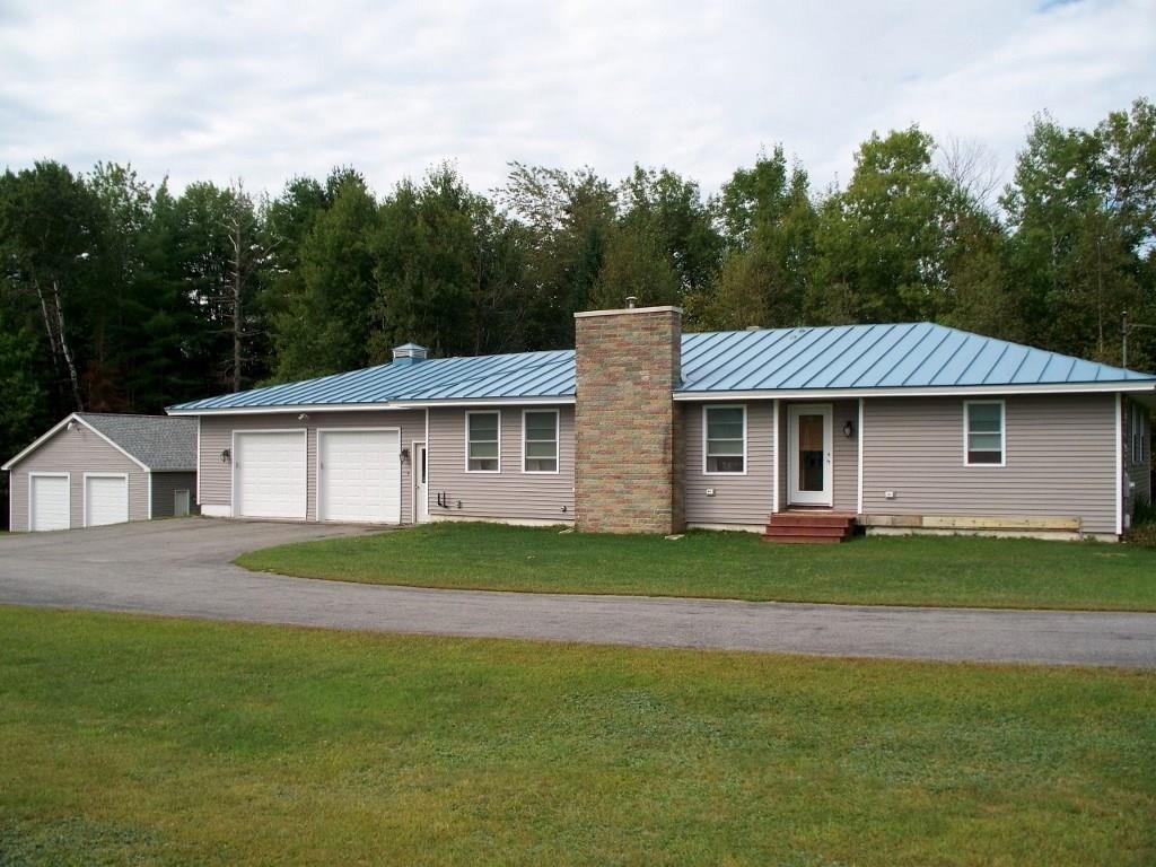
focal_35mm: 36
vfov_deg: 39.7
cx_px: 578
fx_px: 1202
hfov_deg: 51.4
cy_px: 434
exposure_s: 1/640
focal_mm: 7.54
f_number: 2.8
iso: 64
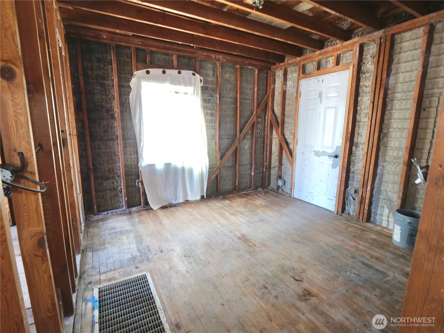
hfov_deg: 94.5
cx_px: 222
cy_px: 166
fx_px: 205
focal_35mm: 16
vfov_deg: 78.1
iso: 1250
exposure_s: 1/60
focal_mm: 8
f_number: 2.8
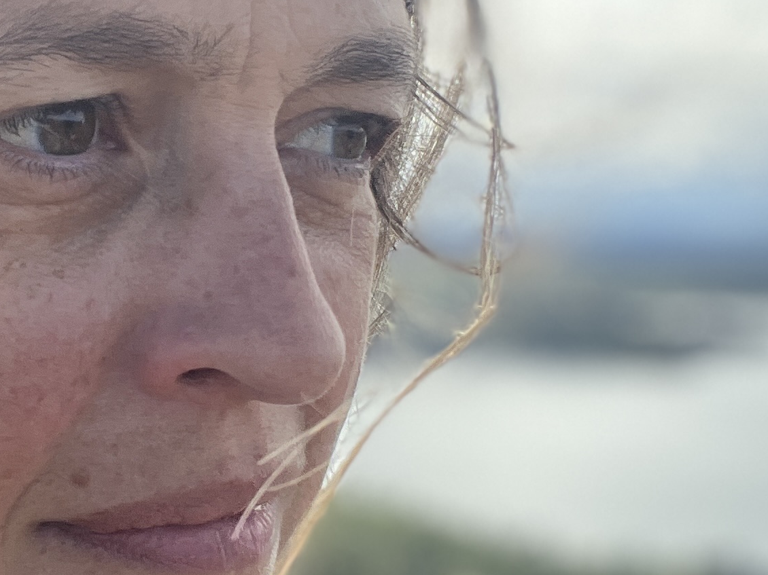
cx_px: 172
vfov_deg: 18.0
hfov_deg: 23.5
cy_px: 273
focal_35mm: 82
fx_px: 1819
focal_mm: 2.71
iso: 32
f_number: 2.2
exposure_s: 1/458
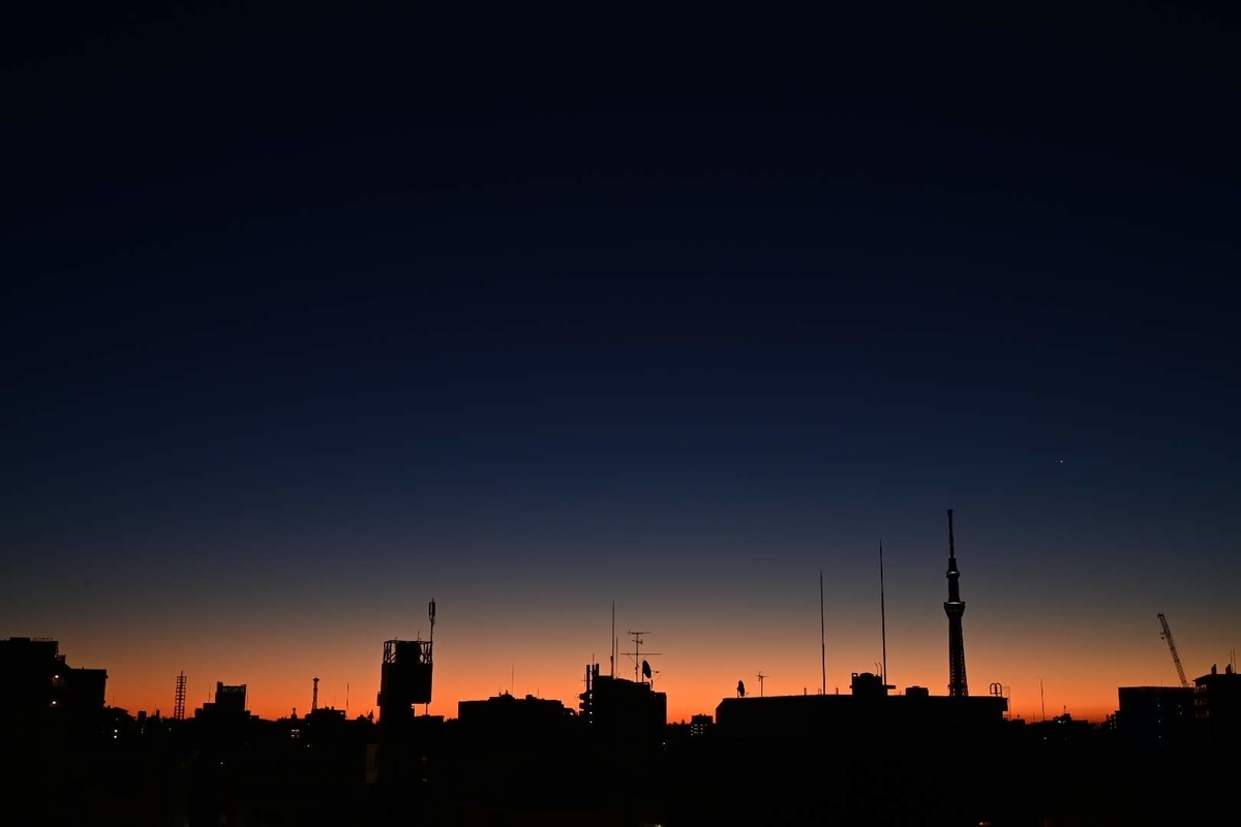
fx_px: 1344
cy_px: 414
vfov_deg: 34.2
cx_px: 620
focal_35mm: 39
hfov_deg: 49.6
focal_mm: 39
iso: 100
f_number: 14
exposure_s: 2
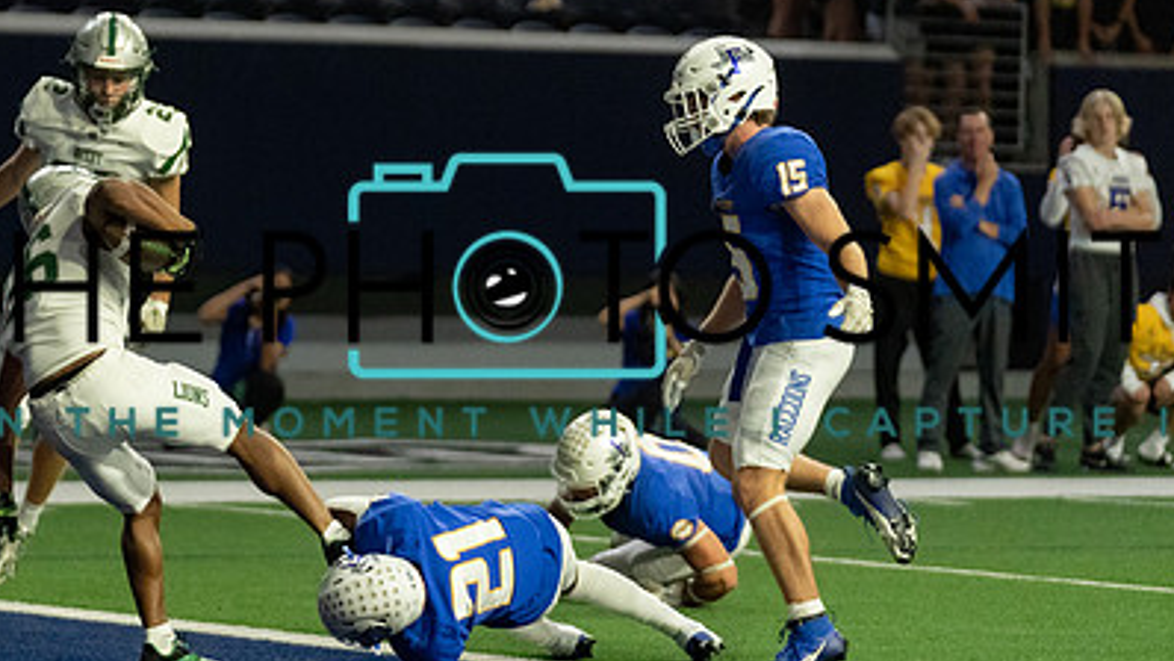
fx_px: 7908
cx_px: 290
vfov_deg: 4.8
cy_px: 194
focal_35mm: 254
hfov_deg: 8.5
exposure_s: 1/1250
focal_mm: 138
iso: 4000
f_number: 2.8
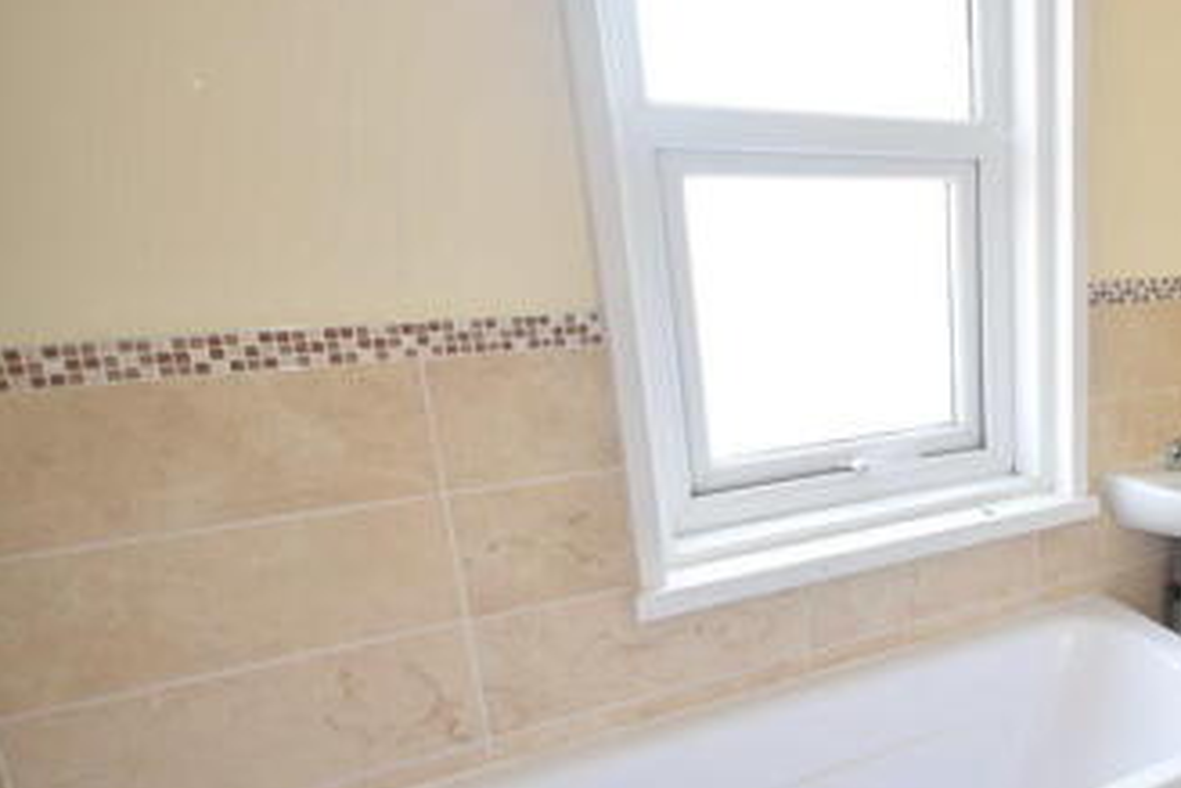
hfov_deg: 50.5
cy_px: 452
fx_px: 985
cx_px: 1172
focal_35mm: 30
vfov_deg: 43.5
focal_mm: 10
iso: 100
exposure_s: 1/20
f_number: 4
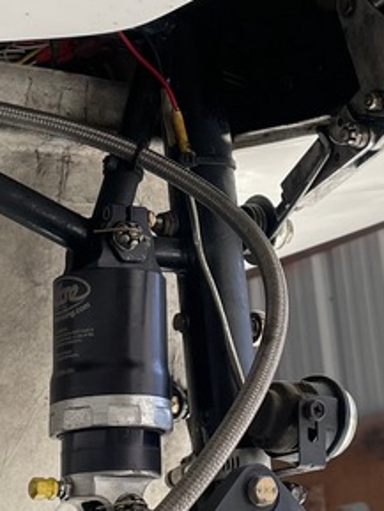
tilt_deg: +16.2
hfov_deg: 15.3
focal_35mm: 96
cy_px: 201
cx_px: 308
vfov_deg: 20.4
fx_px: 1419
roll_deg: +7.7
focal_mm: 4.2
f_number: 1.6
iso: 32
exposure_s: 1/304
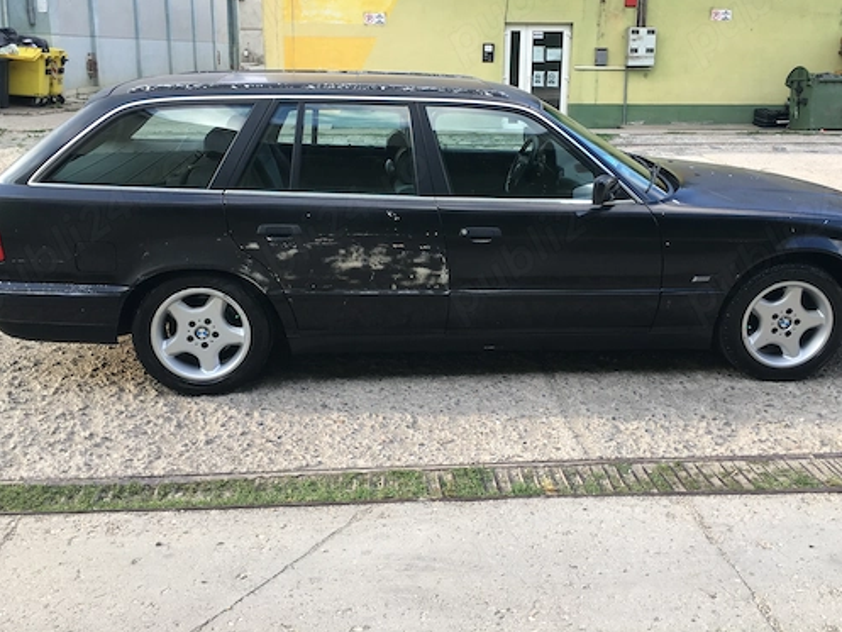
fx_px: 852
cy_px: 252
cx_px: 437
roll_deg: -0.9
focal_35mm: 35
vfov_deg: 40.5
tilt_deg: -12.1
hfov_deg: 52.6
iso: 25
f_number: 2.2
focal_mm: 4.15
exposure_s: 1/131
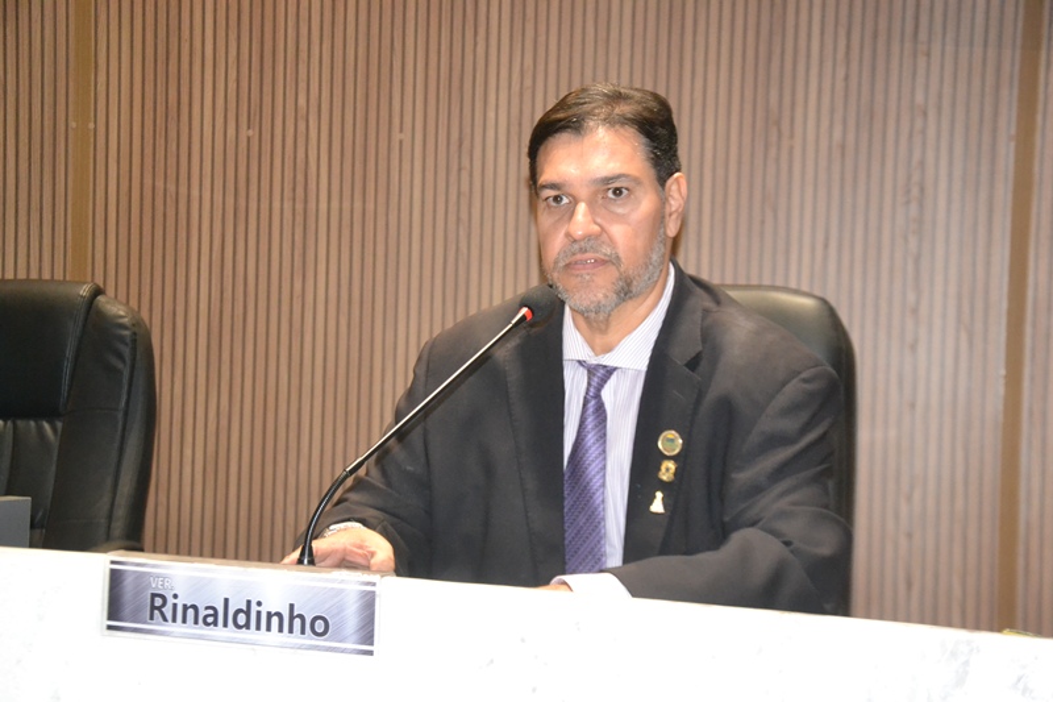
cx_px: 526
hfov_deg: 31.9
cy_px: 351
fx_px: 1842
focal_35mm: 63
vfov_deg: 21.6
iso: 3200
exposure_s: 1/60
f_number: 4.8
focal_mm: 42
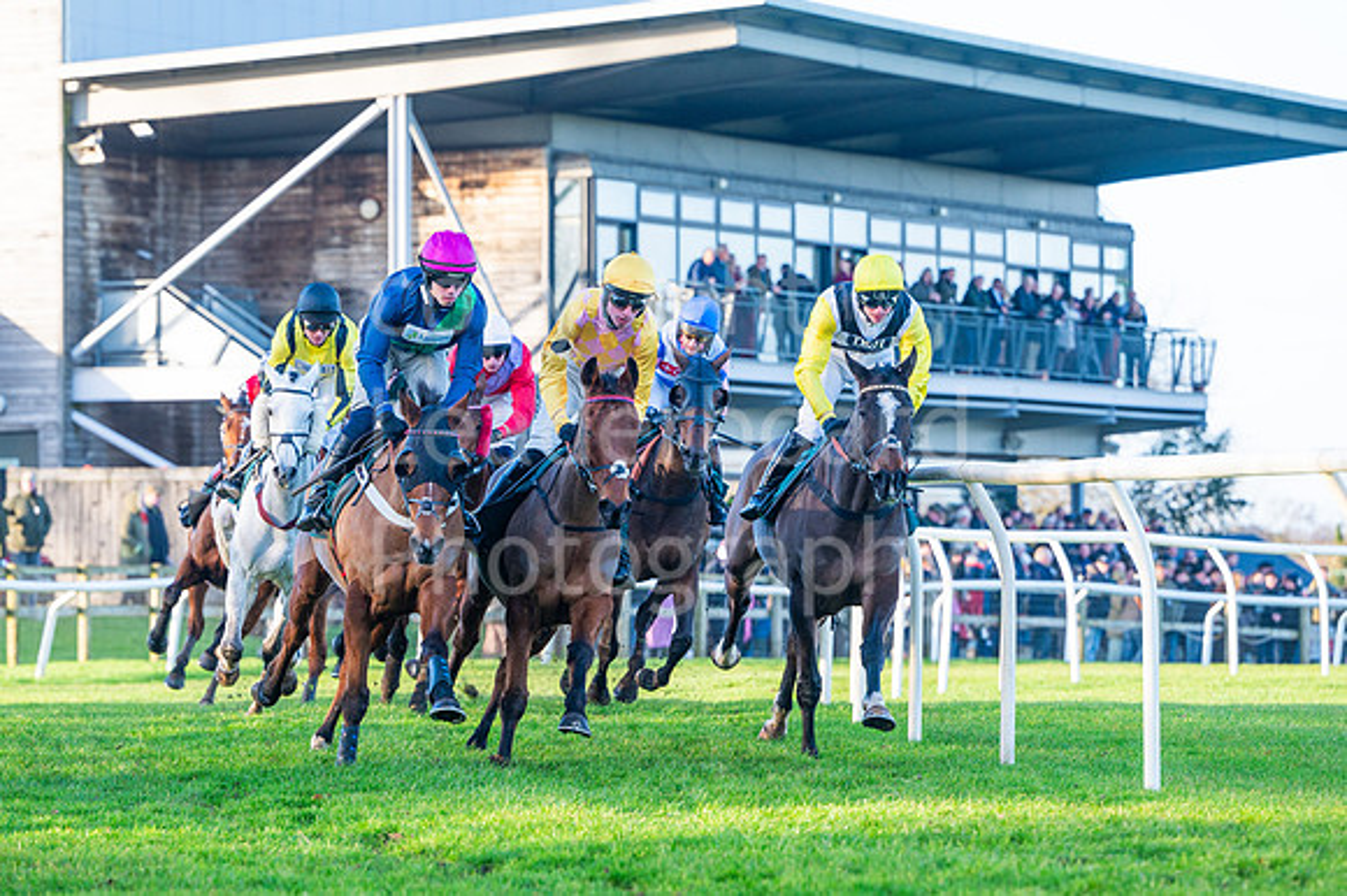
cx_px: 627
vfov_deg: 8.0
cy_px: 466
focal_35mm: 172
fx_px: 6439
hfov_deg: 11.9
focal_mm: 135
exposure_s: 1/800
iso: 320
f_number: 3.5
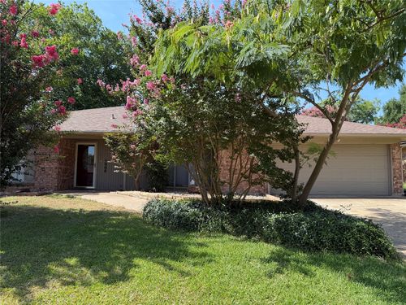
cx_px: 203
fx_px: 281
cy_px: 152
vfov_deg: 56.8
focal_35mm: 24
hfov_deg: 71.6
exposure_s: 1/1192
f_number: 1.78
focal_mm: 6.76
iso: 80
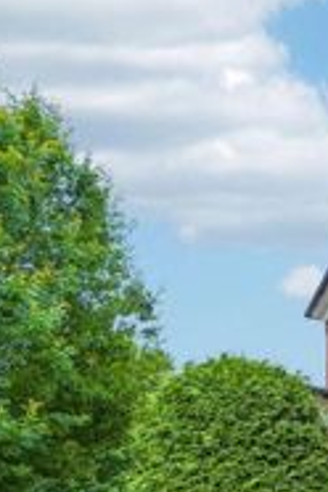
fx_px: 588
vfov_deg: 44.0
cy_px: 366
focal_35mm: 43
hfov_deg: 19.2
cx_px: 648
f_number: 8
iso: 400
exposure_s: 1/350
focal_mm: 16
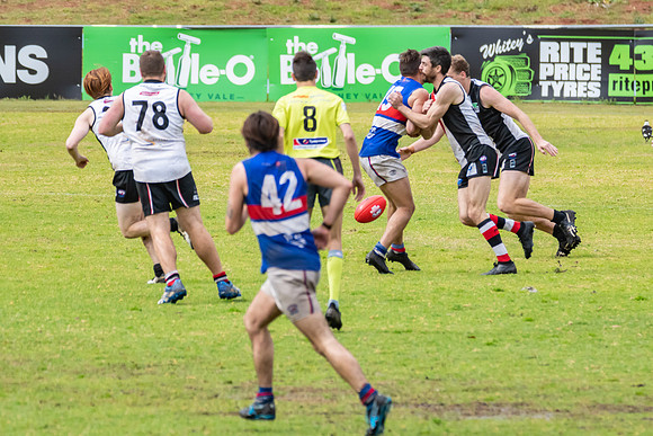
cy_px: 191
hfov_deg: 3.4
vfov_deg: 2.3
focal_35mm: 600
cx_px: 370
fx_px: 10892
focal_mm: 350
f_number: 7.1
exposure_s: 1/3200
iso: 1250
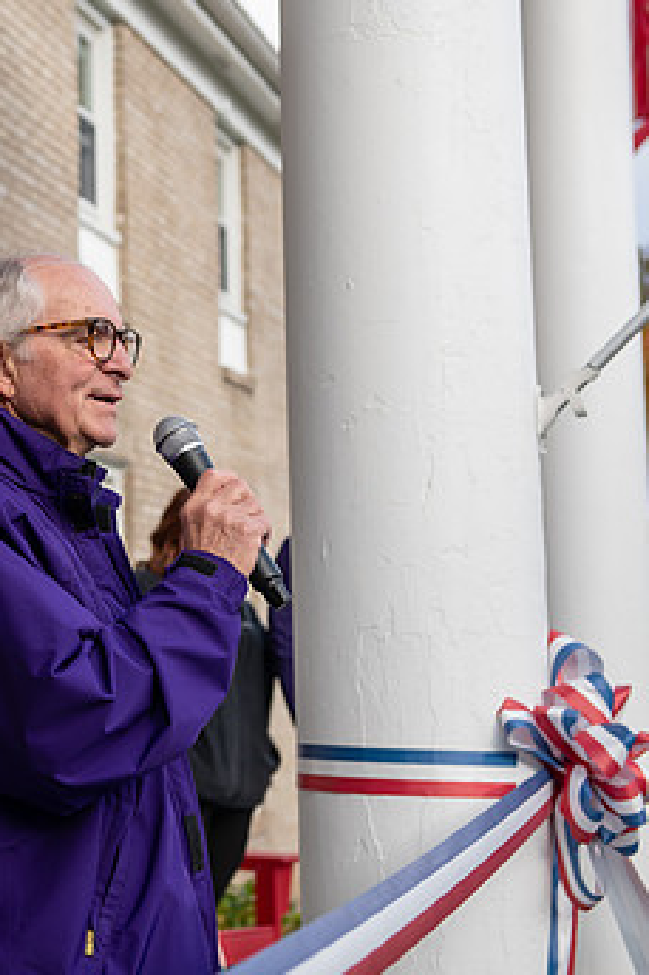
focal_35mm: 81
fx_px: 2192
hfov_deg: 16.5
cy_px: 480
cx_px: -3
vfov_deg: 25.1
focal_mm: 48
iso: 200
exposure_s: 1/400
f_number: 3.5
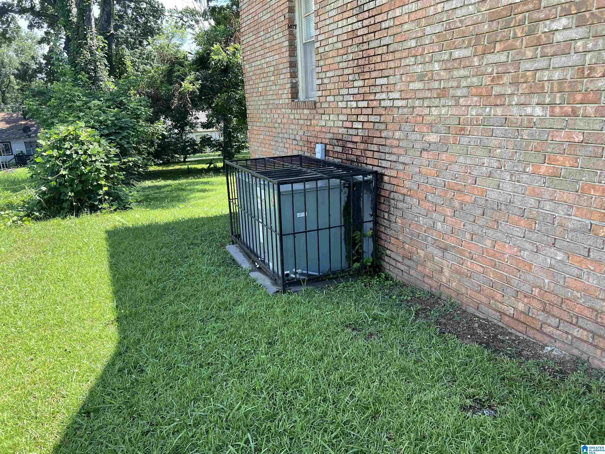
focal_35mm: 26
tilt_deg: -14.5
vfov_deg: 53.1
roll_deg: +3.3
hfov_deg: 67.3
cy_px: 227
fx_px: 454
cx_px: 302
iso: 50
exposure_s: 1/567
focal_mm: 5.7
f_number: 1.5
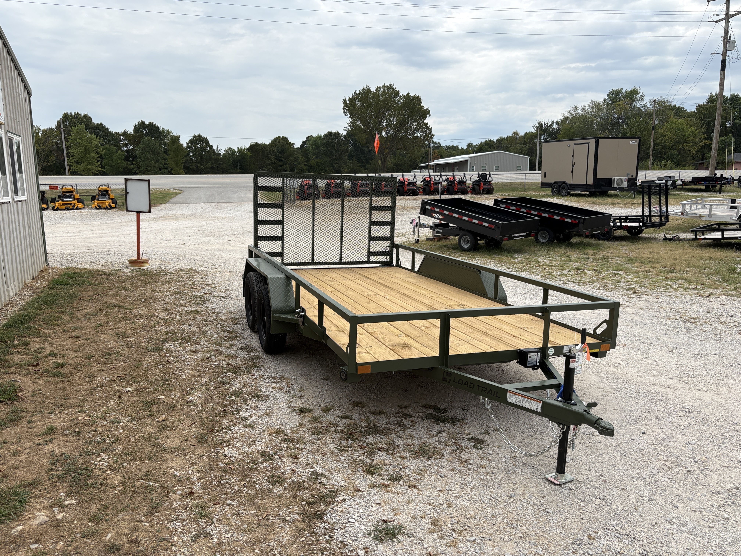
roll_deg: +1.2
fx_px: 557
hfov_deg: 67.3
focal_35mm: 26
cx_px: 370
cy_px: 278
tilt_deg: -7.5
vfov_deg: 53.1
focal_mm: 5.96
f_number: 1.6
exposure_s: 1/3831
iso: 50
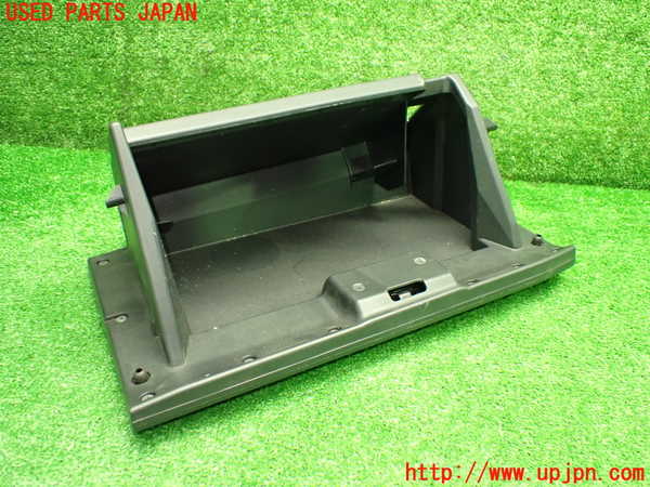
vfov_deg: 46.8
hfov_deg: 60.0
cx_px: 325
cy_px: 244
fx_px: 563
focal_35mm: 30
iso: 800
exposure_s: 1/40
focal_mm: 5.4
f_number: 2.3
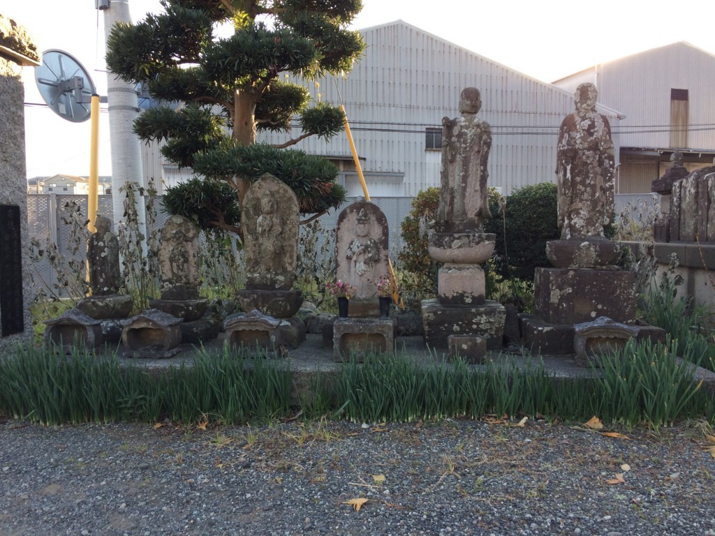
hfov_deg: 61.7
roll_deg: +1.2
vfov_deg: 48.2
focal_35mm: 29
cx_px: 358
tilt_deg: -6.8
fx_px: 599
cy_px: 268
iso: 32
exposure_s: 1/191
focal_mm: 4.15
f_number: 2.2
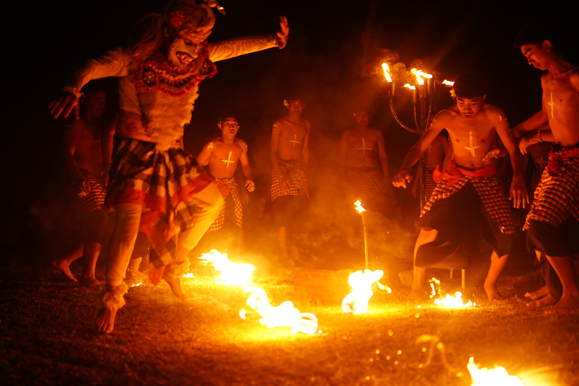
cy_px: 192
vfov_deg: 29.2
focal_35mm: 46
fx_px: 740
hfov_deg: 42.7
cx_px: 292
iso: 1600
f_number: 1.4
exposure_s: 1/320
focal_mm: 30
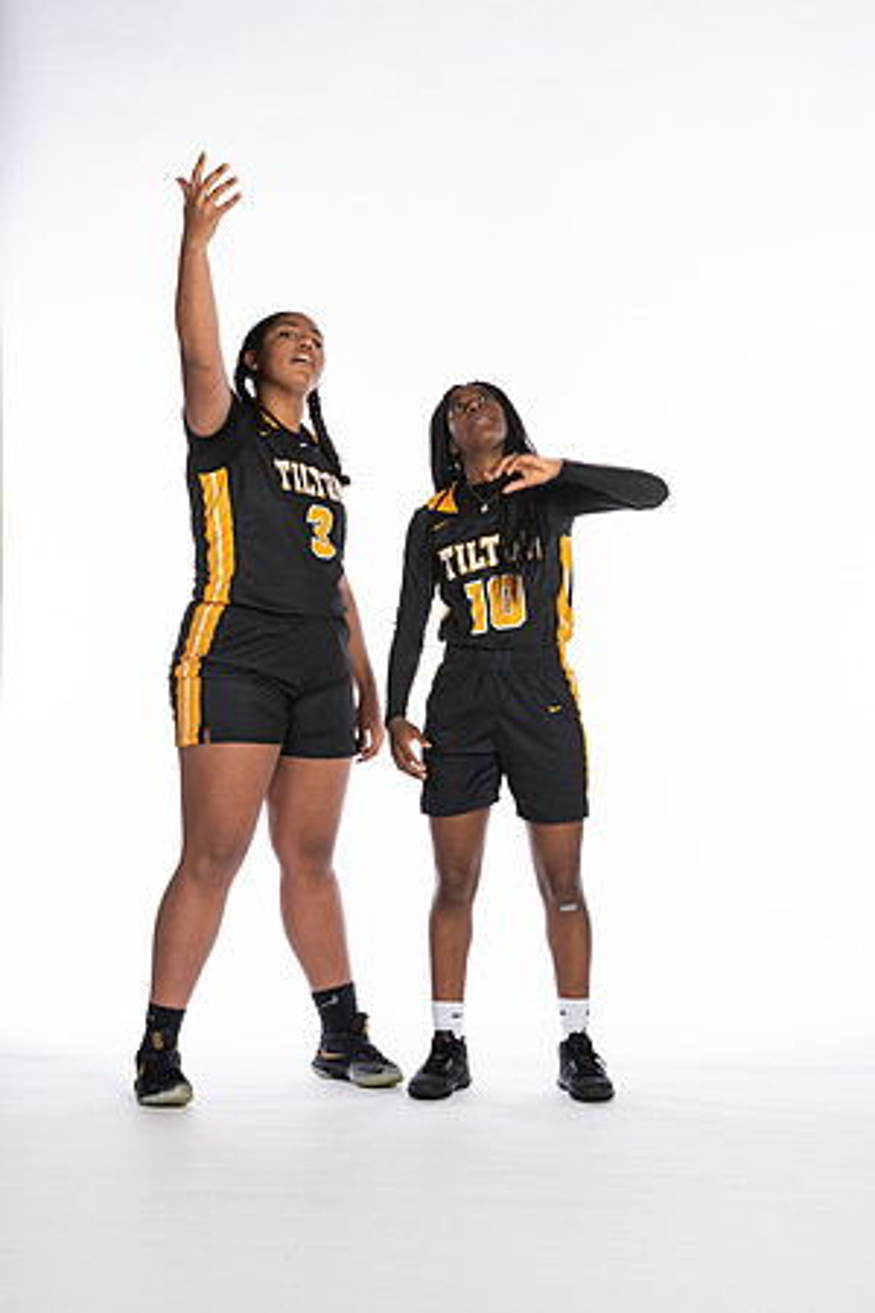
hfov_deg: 13.0
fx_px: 3828
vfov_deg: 19.5
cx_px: 438
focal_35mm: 105
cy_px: 656
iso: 100
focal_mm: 70
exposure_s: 1/100
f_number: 5.6
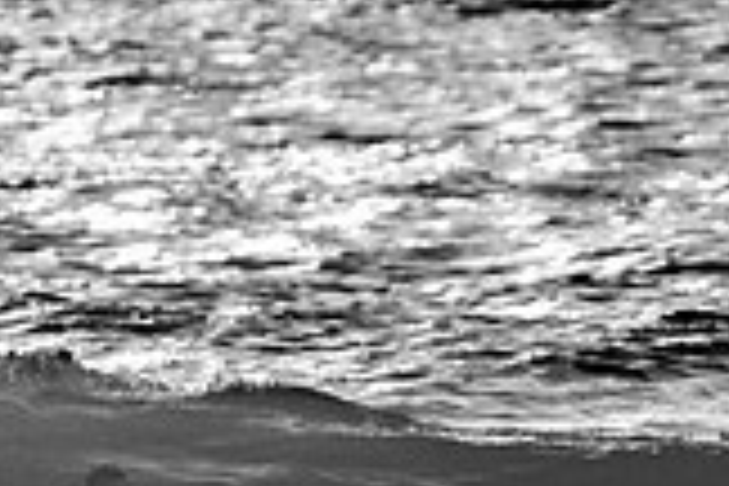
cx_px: 180
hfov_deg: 1.0
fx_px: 39829
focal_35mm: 1967
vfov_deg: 0.7
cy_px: 594
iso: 360
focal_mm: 400
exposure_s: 1/2000
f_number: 5.6
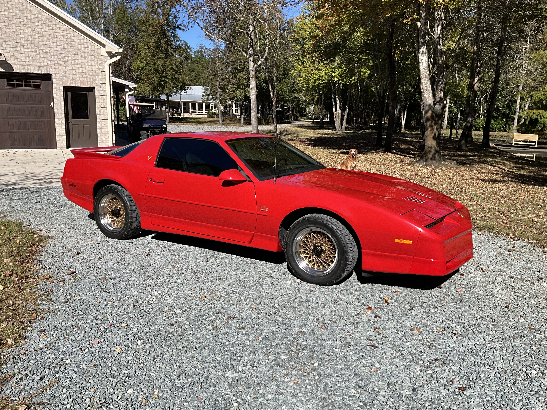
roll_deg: -0.9
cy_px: 205
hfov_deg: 61.7
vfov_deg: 48.2
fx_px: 458
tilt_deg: -11.0
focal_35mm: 29
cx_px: 274
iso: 25
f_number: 1.8
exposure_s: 1/1984
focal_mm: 3
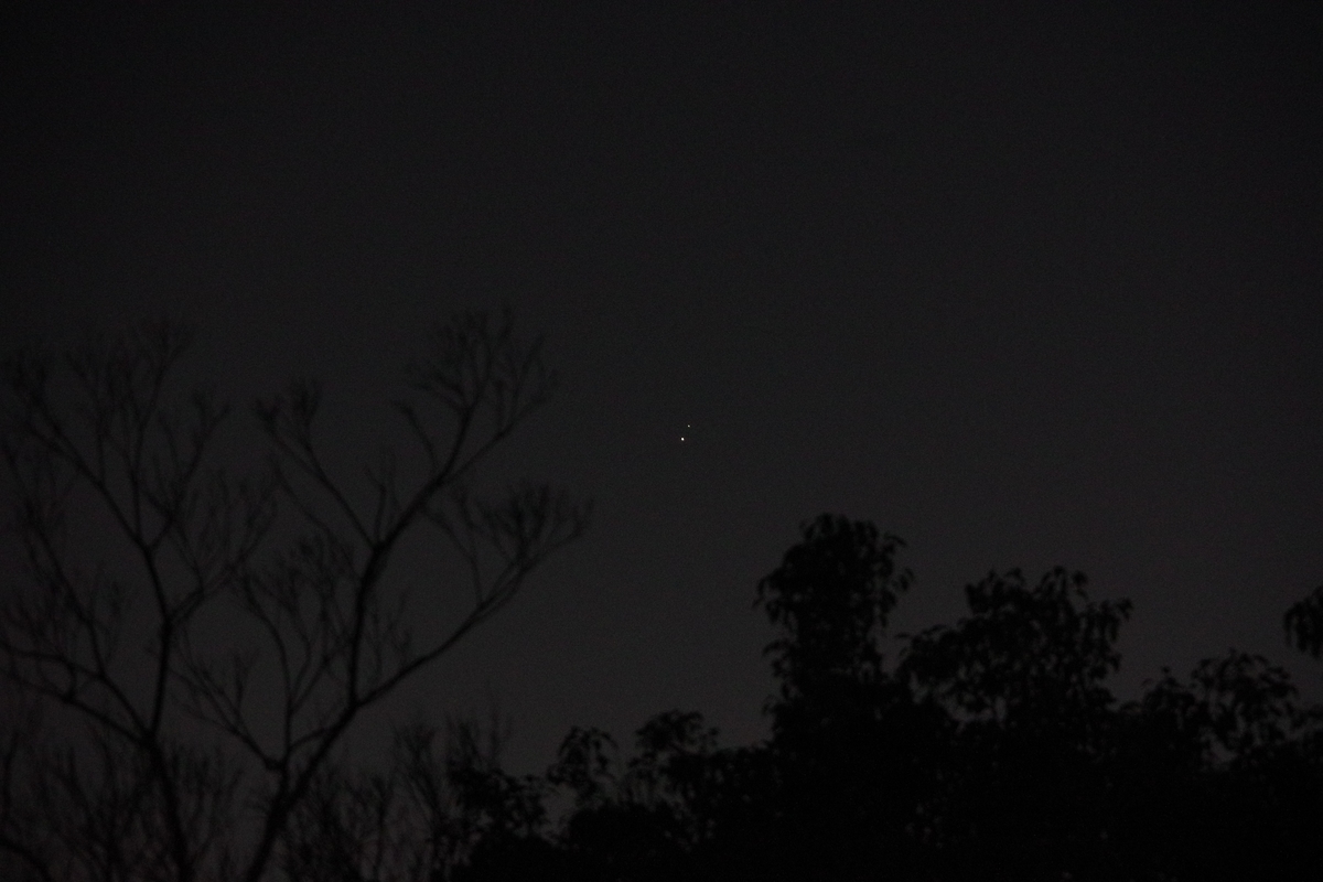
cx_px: 662
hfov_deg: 10.2
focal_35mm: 202
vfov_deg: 6.8
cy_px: 441
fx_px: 7423
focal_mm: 135
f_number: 5.6
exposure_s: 1/80
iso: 6400
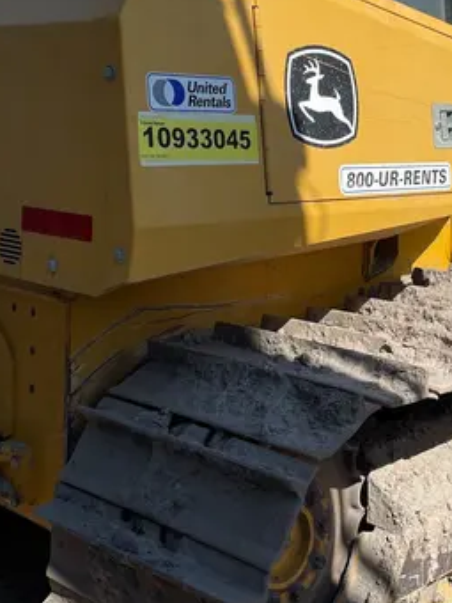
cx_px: 271
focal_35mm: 56
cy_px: 184
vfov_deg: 33.9
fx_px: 975
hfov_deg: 26.1
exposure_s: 1/4292
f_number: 1.6
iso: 50
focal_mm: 4.2
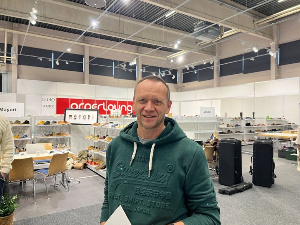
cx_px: 150
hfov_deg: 67.3
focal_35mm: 26
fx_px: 225
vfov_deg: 53.1
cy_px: 112
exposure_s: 1/50
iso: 80
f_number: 1.6
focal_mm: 5.1
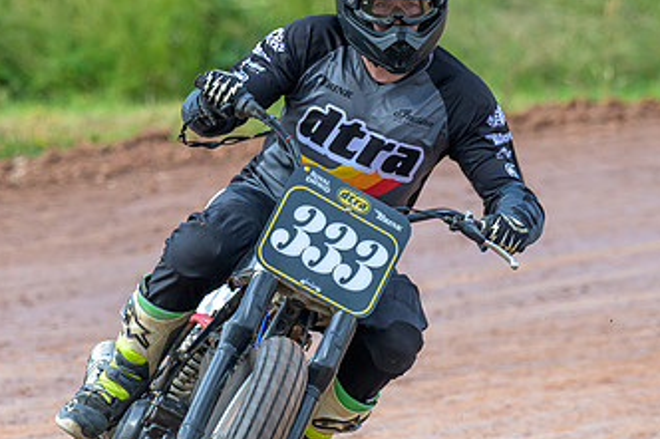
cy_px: 289
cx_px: 334
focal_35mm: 607
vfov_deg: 2.3
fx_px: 11122
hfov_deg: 3.4
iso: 140
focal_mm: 190
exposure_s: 1/400
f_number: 4
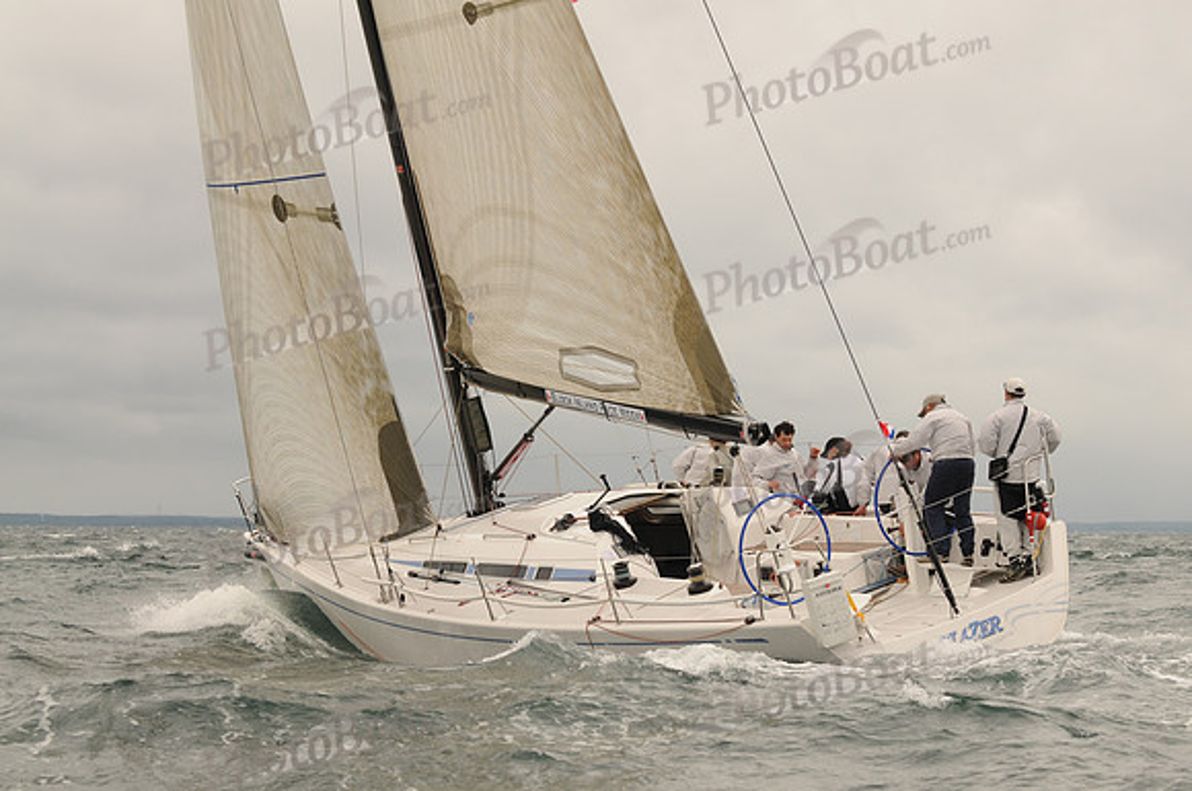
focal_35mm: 105
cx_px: 596
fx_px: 3472
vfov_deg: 13.0
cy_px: 396
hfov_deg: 19.5
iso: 200
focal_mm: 70
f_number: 4.5
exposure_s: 1/1000
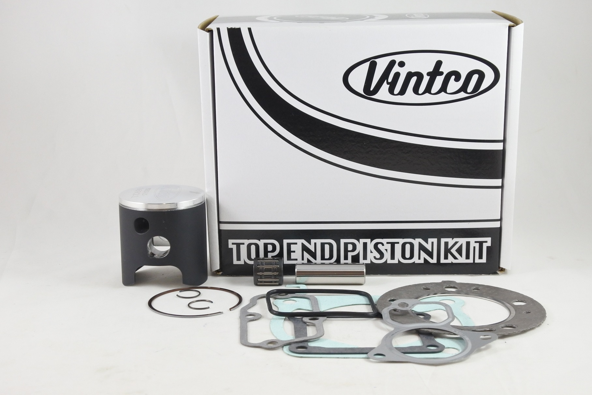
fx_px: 888
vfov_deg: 25.1
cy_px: 198
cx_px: 296
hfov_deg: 36.9
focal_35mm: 54
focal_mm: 20.1
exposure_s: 1/125
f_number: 4.8
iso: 720
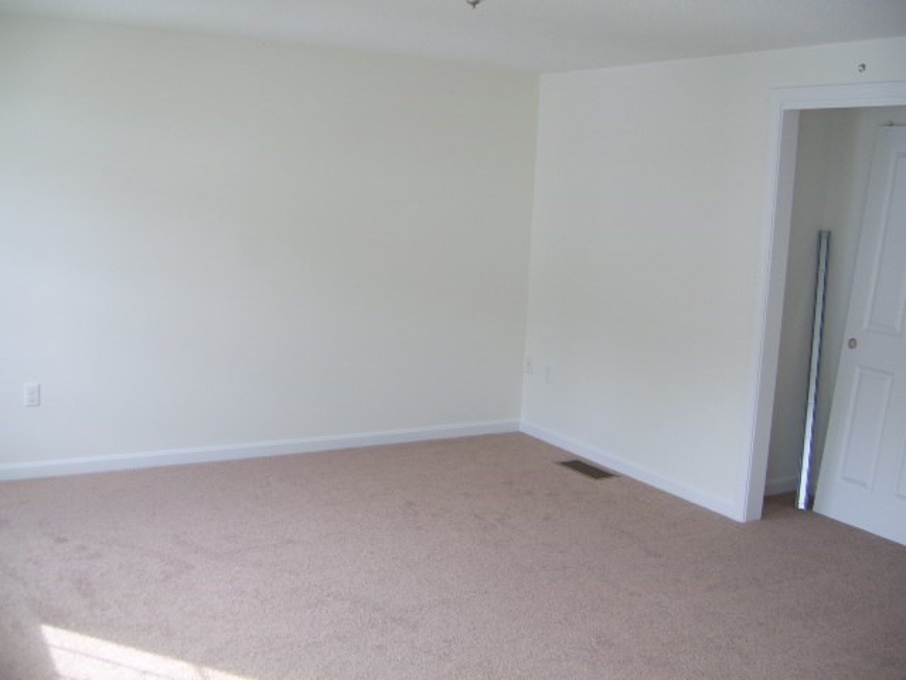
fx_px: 995
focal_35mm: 38
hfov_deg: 49.0
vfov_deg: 37.7
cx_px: 453
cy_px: 340
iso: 50
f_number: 2.8
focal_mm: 7.8
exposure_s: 1/50
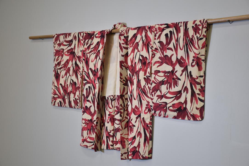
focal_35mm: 60
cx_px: 124
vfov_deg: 22.6
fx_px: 415
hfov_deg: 33.4
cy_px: 83
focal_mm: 40
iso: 400
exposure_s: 1/80
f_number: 4.5
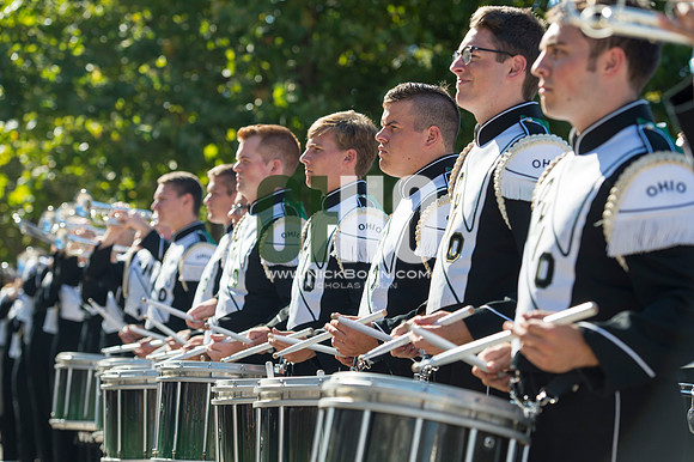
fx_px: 2023
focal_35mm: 105
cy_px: 231
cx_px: 347
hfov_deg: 19.5
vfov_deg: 13.0
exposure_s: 1/1000
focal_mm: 105
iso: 200
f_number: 4.5
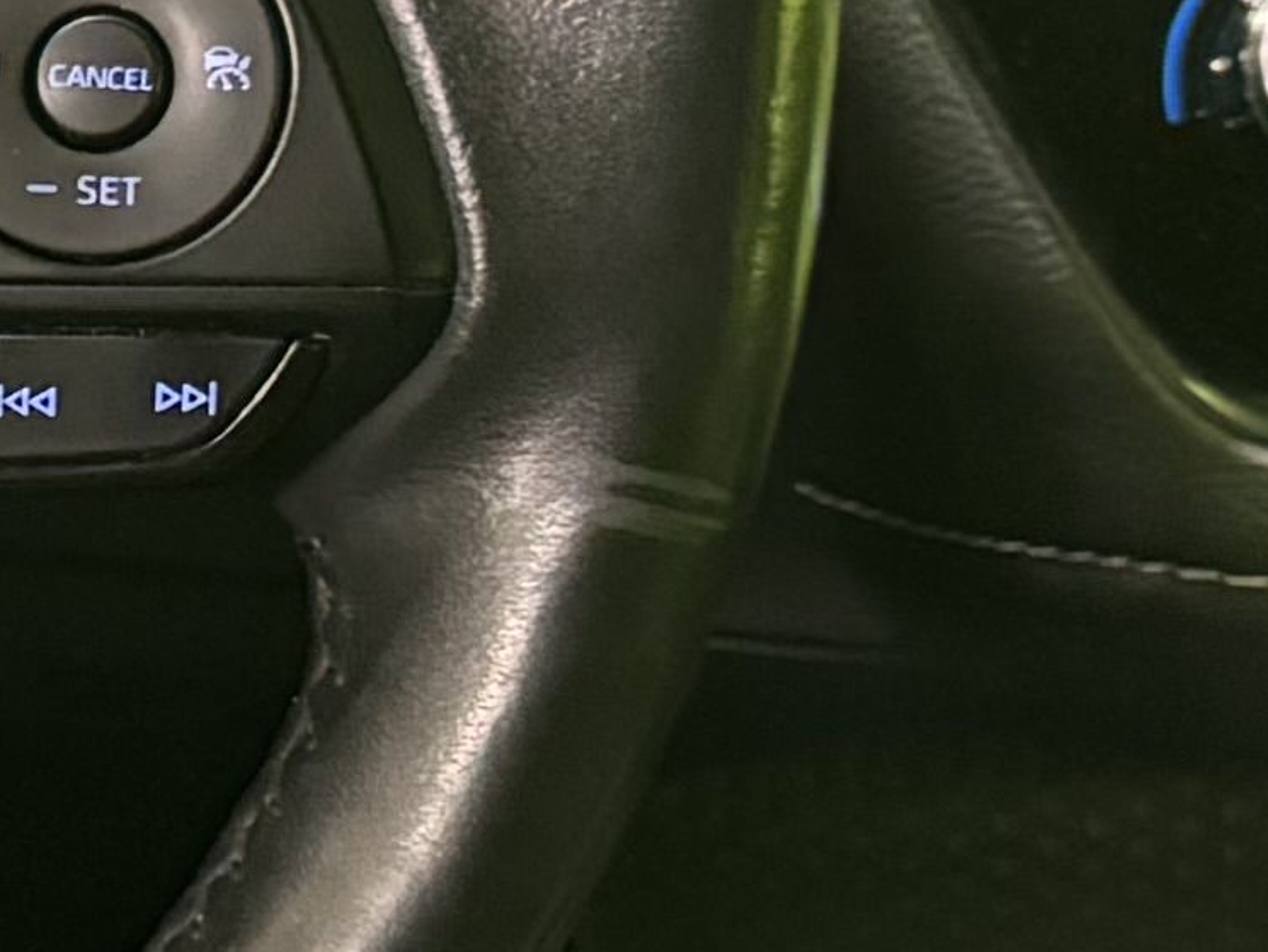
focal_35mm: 184
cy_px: 662
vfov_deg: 8.1
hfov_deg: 10.0
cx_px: -1202
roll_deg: -1.8
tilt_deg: -32.8
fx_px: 6741
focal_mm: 6.76
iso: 1000
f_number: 1.78
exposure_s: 1/33
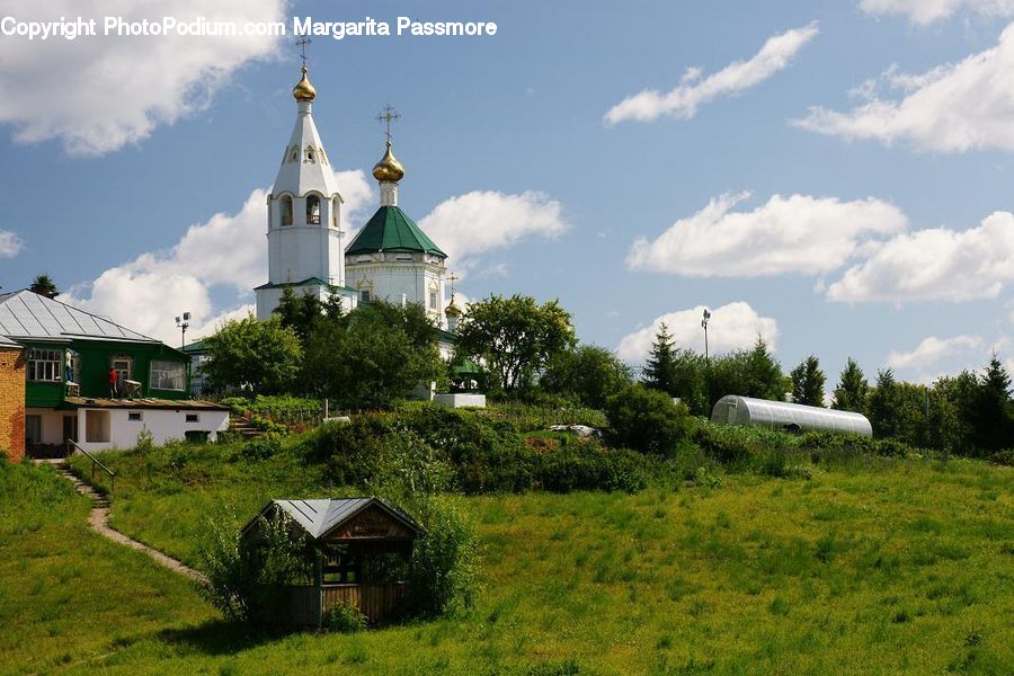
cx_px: 507
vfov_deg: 20.2
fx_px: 1901
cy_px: 338
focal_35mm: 68
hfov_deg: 29.9
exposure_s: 1/125
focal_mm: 45
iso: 200
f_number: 9
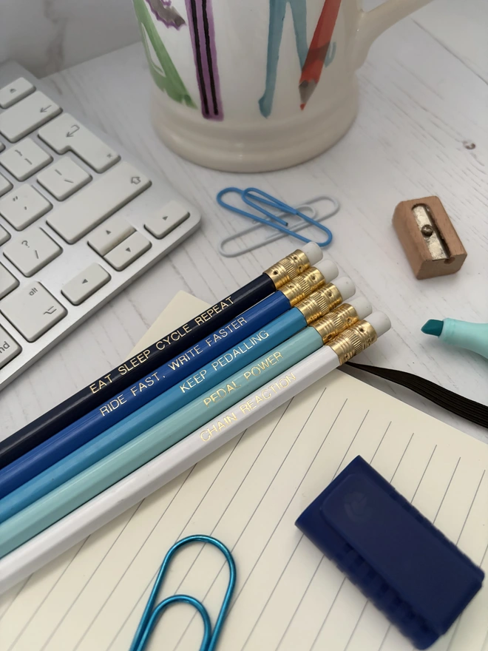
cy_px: 326
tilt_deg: -59.5
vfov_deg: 67.3
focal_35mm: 26
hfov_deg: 53.1
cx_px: 244
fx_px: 489
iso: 400
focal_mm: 5.96
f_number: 1.6
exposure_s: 1/60
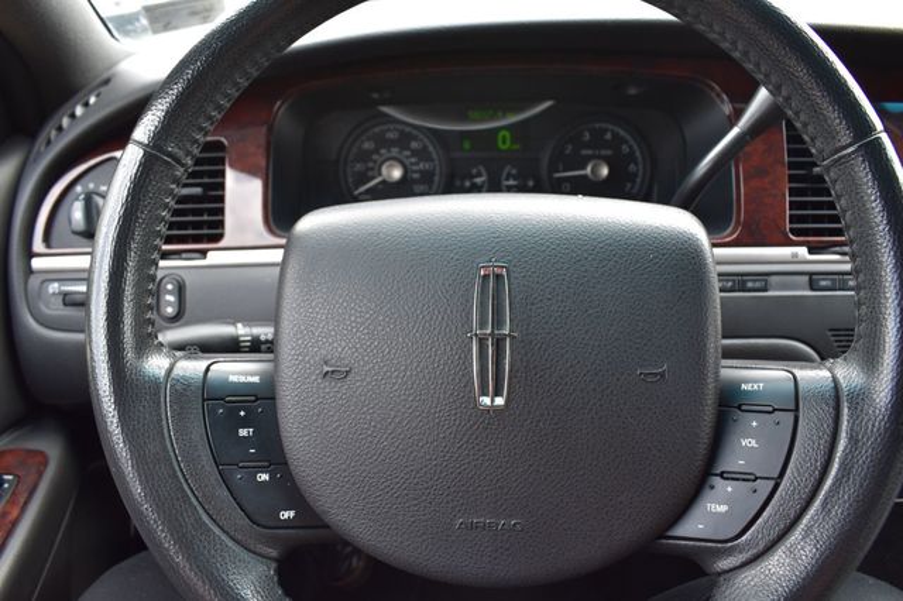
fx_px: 677
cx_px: 452
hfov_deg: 67.4
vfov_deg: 47.9
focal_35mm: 27
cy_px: 300
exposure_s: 1/60
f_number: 8
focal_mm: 18
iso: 400
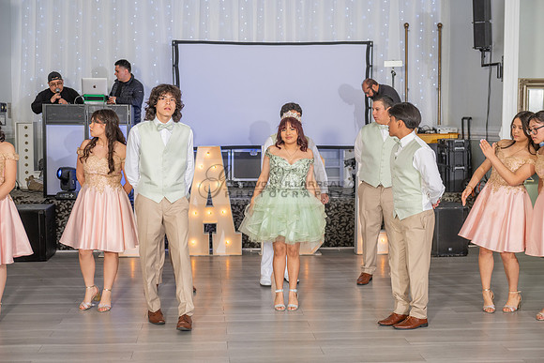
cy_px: 182
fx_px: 756
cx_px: 272
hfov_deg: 39.6
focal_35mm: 50
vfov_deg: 27.0
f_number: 3.5
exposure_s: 1/160
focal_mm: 50
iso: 500
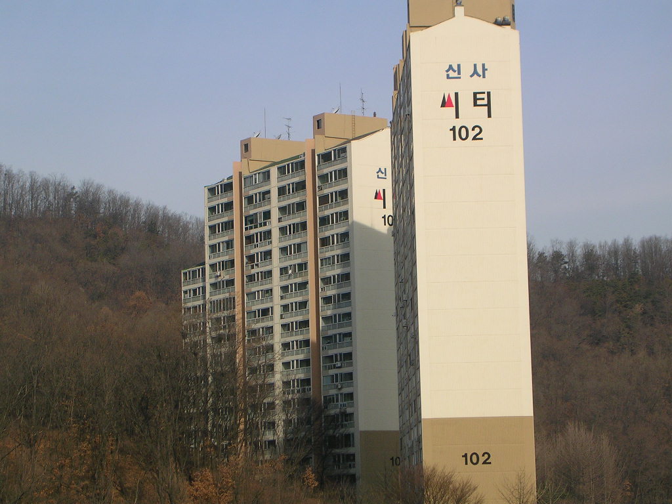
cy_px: 252
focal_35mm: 115
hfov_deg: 17.1
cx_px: 336
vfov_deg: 12.9
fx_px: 2232
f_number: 4.9
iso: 50
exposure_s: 1/463
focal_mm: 17.4
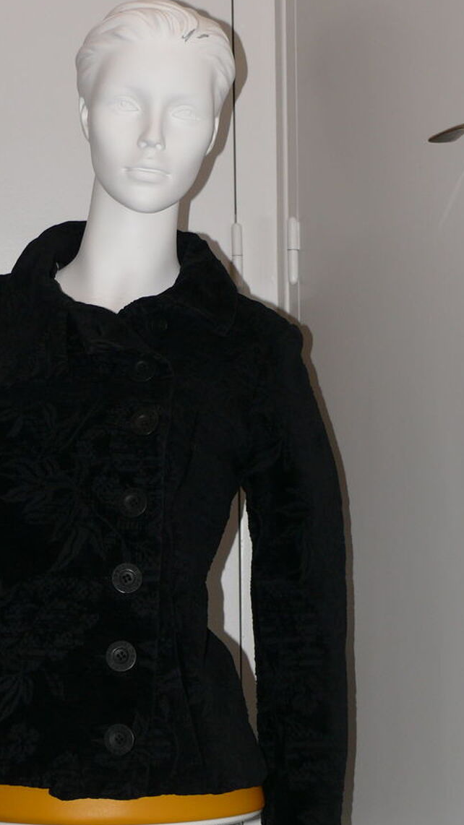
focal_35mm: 103
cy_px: 465
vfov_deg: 20.7
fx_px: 2254
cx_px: 129
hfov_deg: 11.7
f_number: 3.2
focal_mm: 13
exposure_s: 1/30
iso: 100
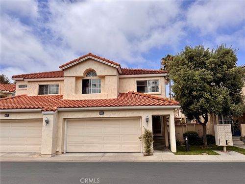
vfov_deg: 56.8
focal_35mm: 24
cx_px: 122
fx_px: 170
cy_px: 92
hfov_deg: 71.6
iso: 80
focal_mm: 6.76
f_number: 1.78
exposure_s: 1/6410
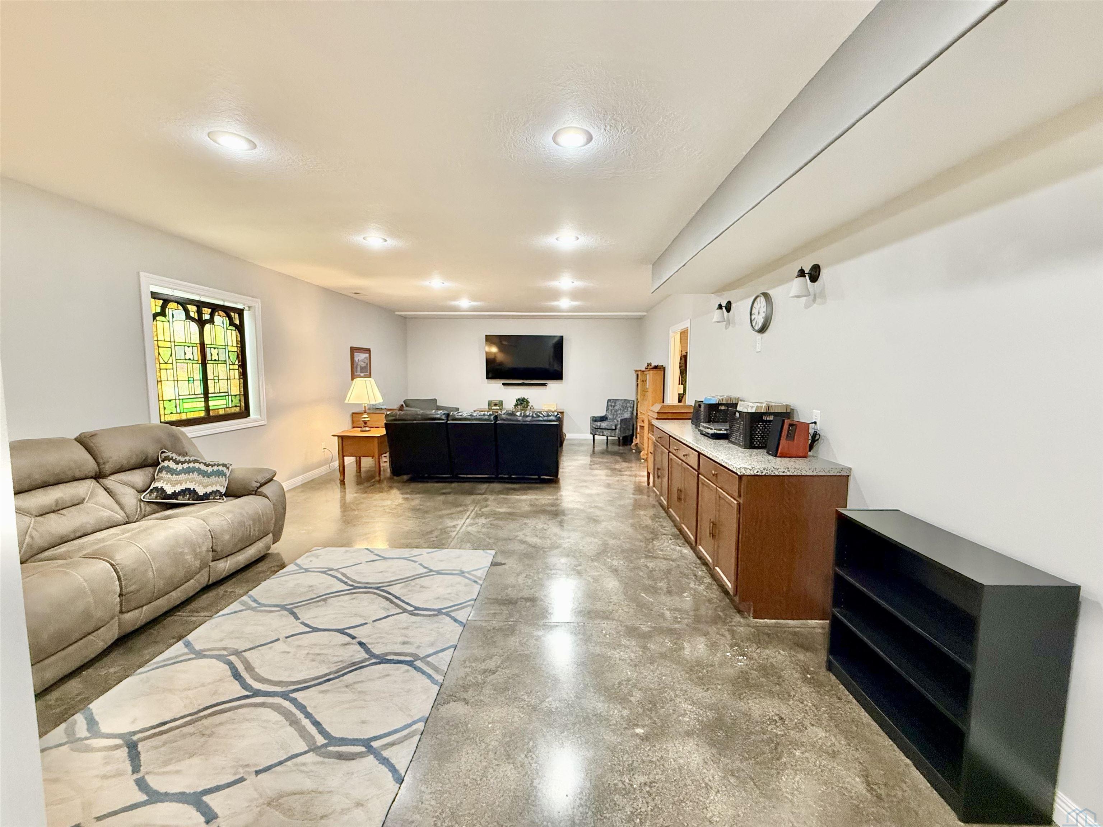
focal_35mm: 14
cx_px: 552
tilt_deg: -5.5
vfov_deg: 85.7
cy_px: 414
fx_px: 446
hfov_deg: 102.1
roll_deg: -0.3
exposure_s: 1/60
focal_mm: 2.22
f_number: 2.2
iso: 500
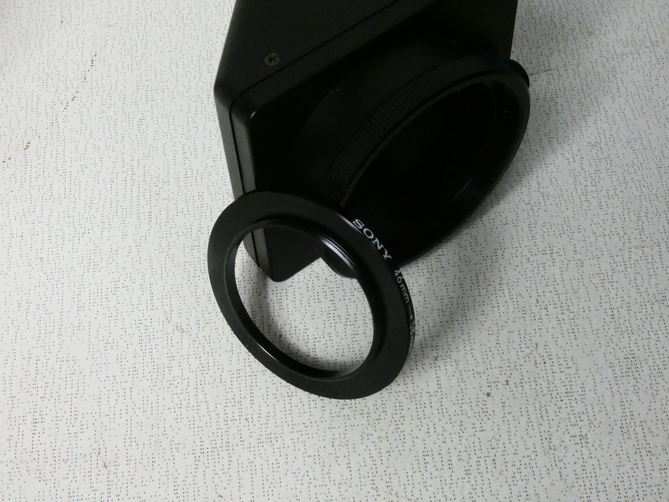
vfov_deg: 25.2
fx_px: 1121
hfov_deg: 33.2
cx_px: 334
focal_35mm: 58
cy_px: 251
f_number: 5.6
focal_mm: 10.4
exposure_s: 1/160
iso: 1600
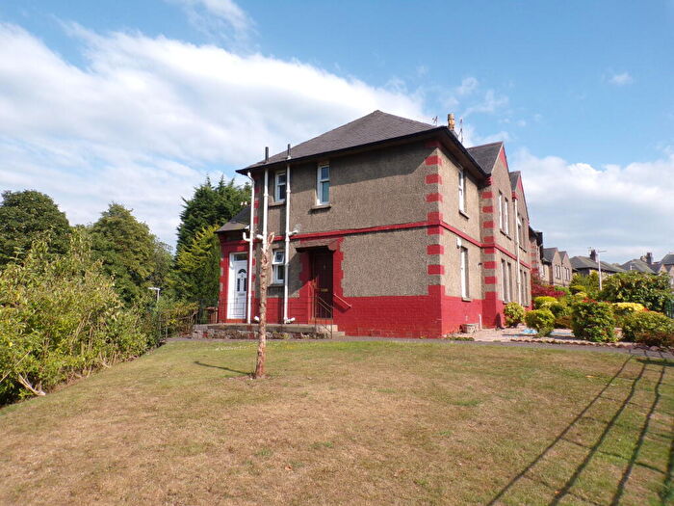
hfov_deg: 71.6
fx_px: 467
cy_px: 253
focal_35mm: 24
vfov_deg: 56.8
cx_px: 337
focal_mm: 4.3
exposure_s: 1/280
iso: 80
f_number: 5.8
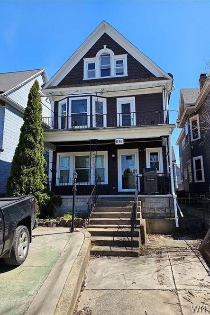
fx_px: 210
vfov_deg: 73.8
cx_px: 115
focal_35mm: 24
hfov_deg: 53.0
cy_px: 158
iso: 10
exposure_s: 1/395
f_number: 1.7
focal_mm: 6.3
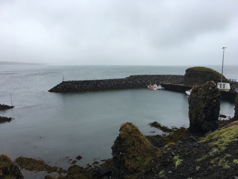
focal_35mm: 29
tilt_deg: -7.4
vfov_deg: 48.2
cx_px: 119
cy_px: 90
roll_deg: +0.4
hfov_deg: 61.6
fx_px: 199
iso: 25
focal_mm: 4.15
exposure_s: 1/587
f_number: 2.2
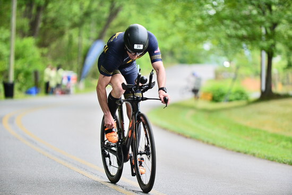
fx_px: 1459
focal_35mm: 180
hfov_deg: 11.4
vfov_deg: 7.6
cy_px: 98
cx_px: 146
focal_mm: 180
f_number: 2.8
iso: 2000
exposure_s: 1/2000
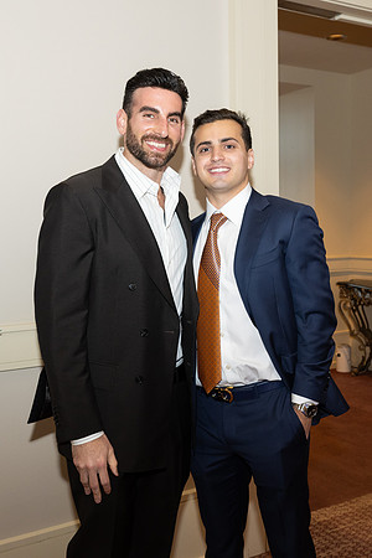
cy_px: 263
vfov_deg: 46.4
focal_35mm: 42
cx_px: 216
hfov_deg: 31.9
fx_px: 650
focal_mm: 26.5
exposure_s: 1/100
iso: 800
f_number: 5.6
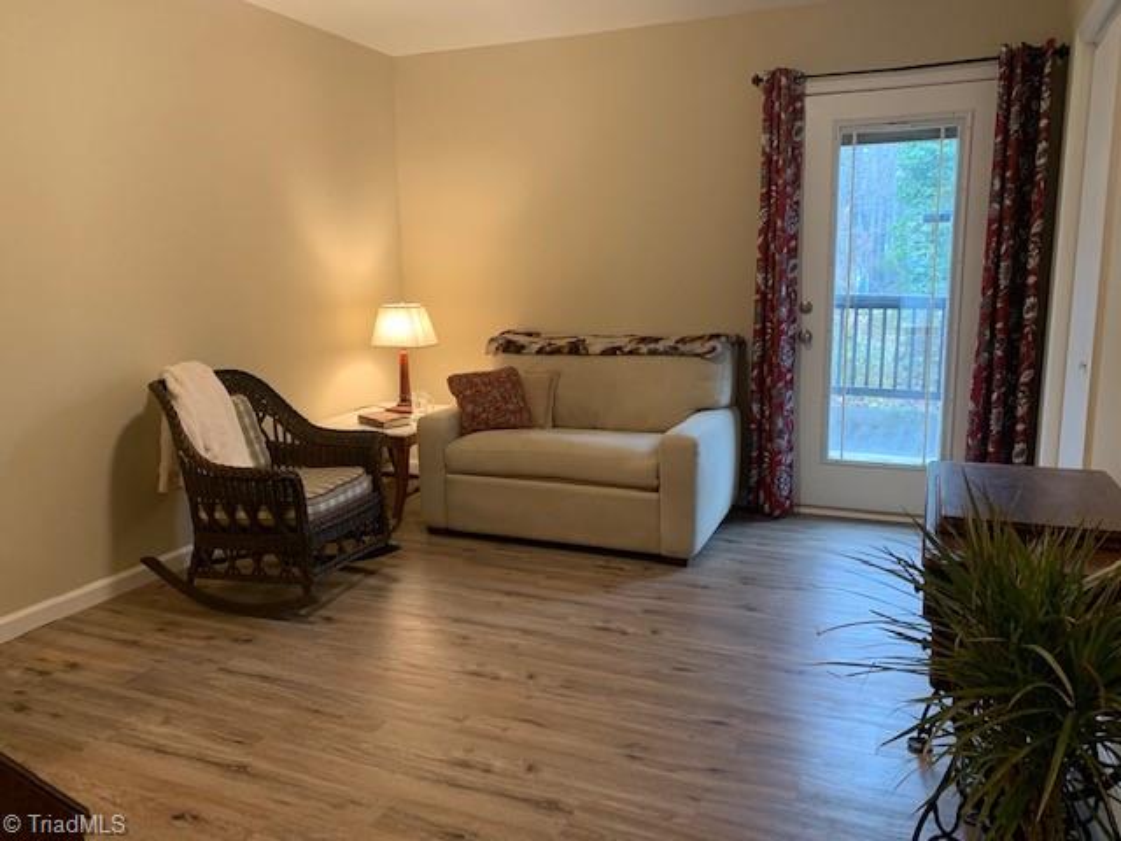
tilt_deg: -10.2
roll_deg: +1.8
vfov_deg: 53.1
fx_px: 842
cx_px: 560
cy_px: 420
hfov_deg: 67.3
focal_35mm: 26
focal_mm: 4.25
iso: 200
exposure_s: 1/60
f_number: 1.8
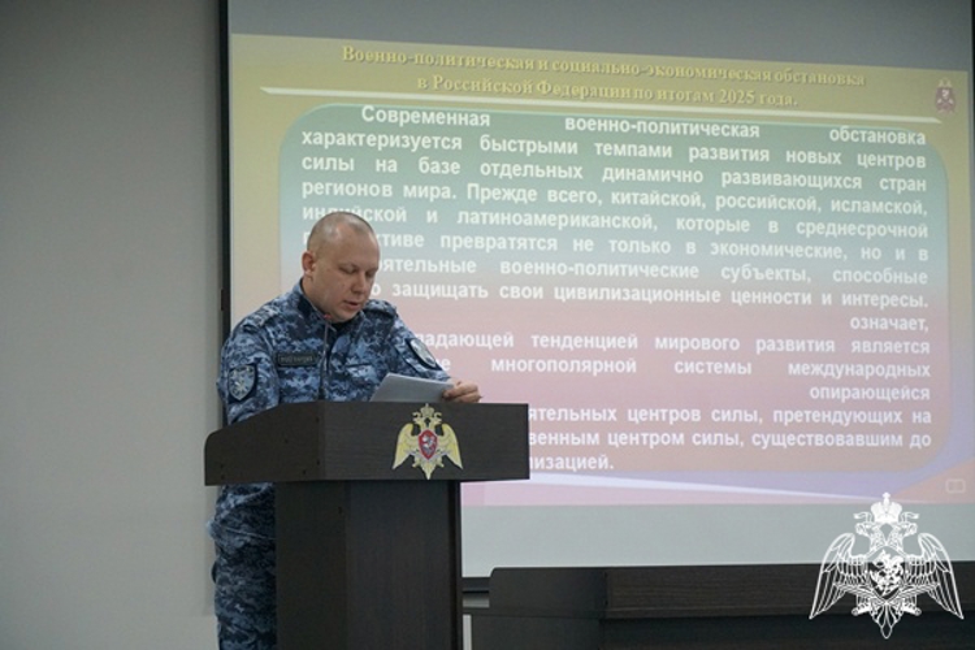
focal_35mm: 106
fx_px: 2884
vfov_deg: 12.9
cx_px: 488
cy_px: 325
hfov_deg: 19.2
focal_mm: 71
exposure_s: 1/160
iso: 2500
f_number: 5.6
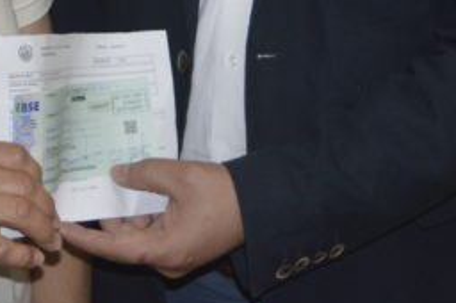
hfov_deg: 16.8
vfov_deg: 10.8
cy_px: -206
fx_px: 1518
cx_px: 30
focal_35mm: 120
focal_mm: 20
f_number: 3.8
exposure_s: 1/60
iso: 400
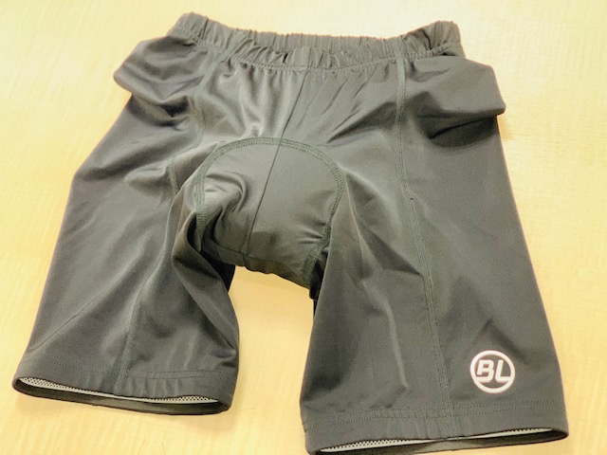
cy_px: 228
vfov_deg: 28.0
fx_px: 912
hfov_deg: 36.8
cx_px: 304
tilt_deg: -61.6
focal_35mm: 52
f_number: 2.4
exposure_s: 1/60
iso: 160
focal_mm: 6
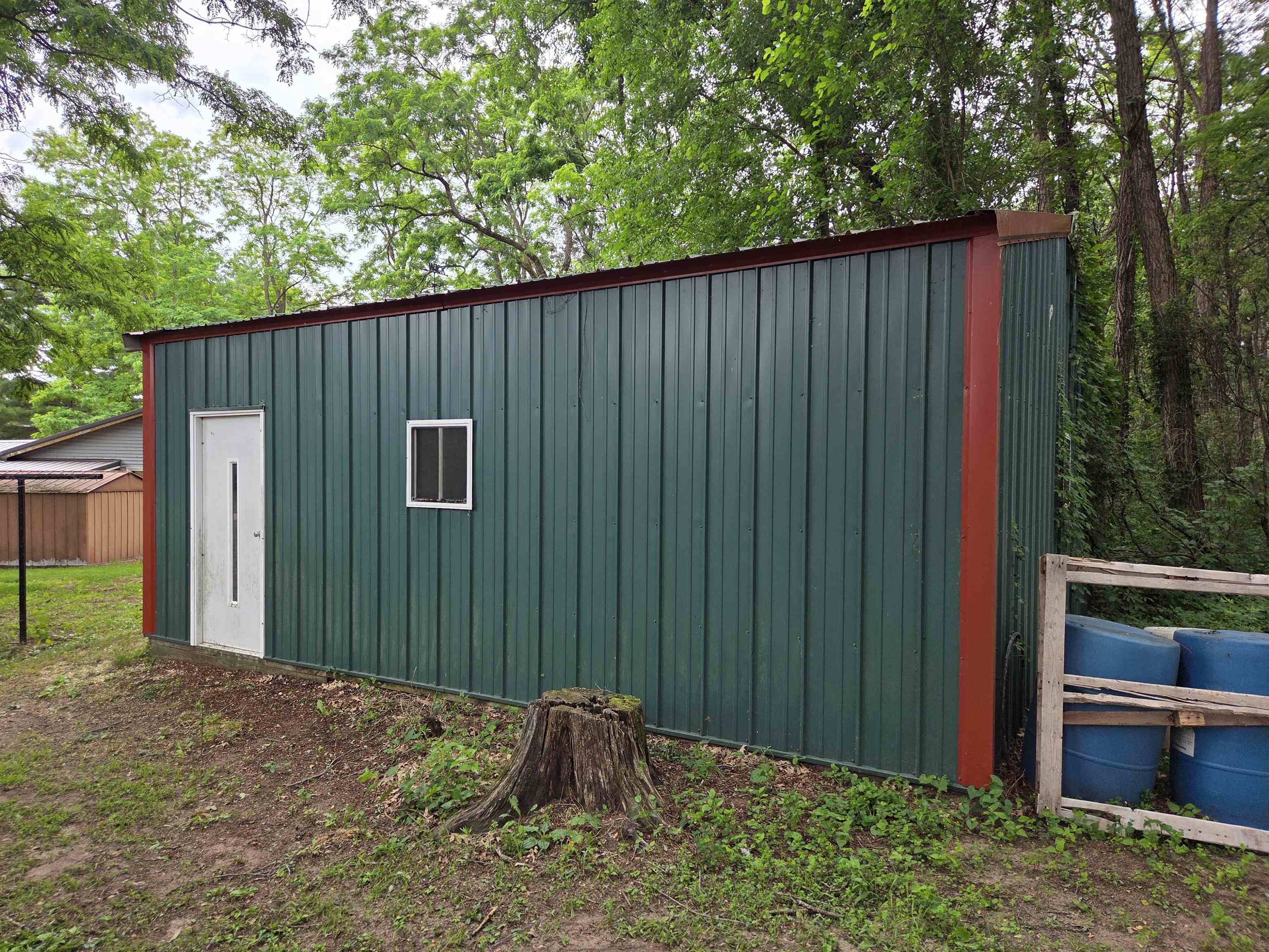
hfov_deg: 73.9
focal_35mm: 23
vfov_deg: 58.9
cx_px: 634
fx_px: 843
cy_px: 476
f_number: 1.8
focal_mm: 5.4
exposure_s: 1/180
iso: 80
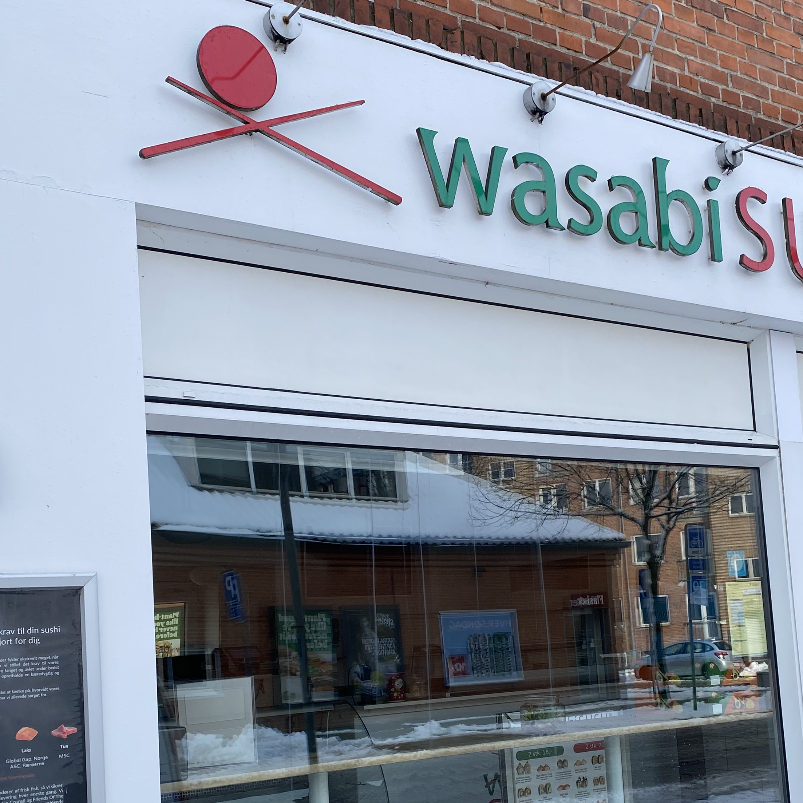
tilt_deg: +6.1
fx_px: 1102
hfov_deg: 40.0
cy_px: 555
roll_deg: +2.9
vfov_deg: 39.4
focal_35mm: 42
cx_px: 439
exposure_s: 1/778
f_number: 1.8
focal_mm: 4.25
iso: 32
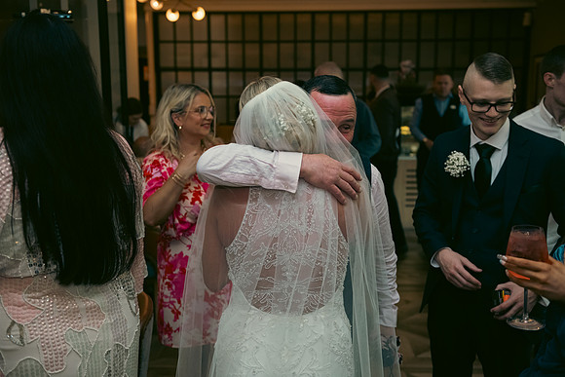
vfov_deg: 33.4
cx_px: 282
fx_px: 628
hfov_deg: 48.4
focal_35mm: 40
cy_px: 188
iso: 800
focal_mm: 40
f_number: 3.5
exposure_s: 1/160
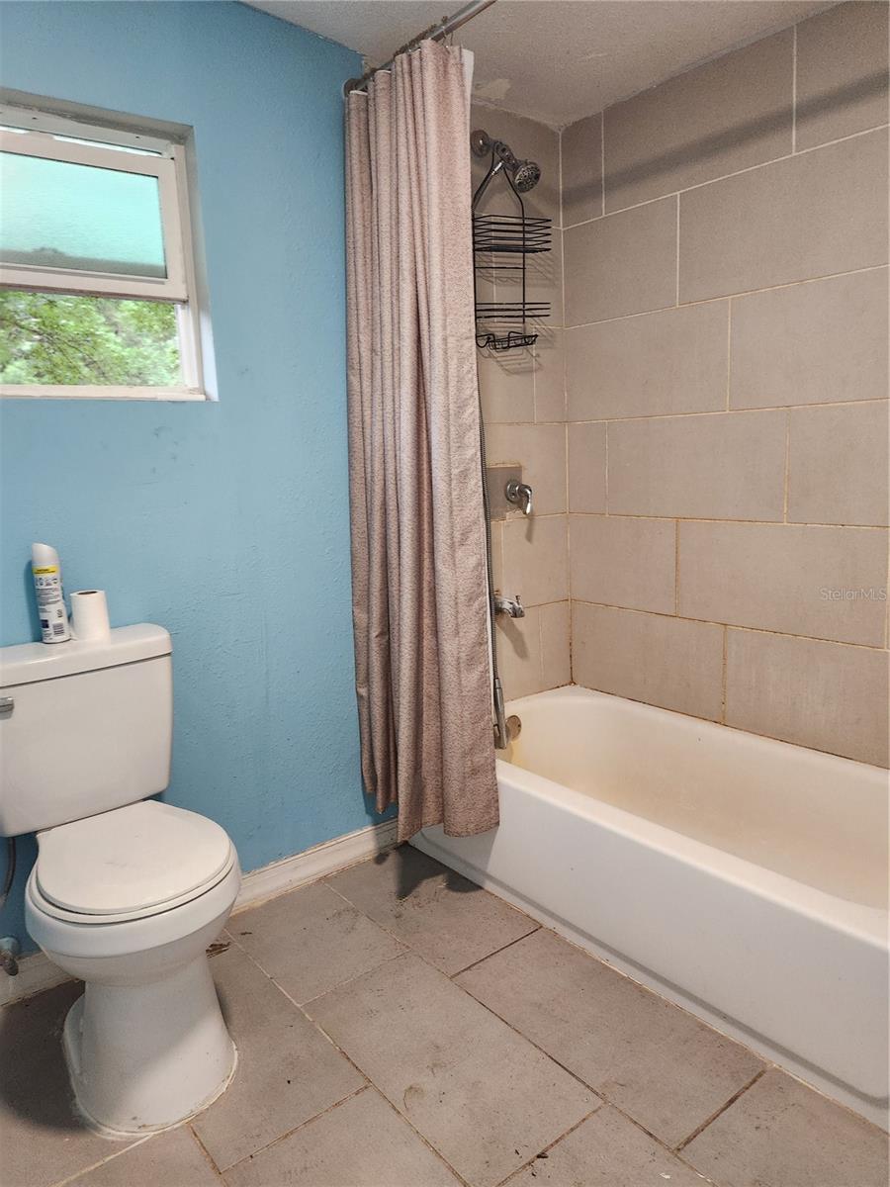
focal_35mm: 23
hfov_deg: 58.9
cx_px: 445
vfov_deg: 73.9
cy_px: 594
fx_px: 788
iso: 500
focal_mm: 5.4
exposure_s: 1/120
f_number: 1.8
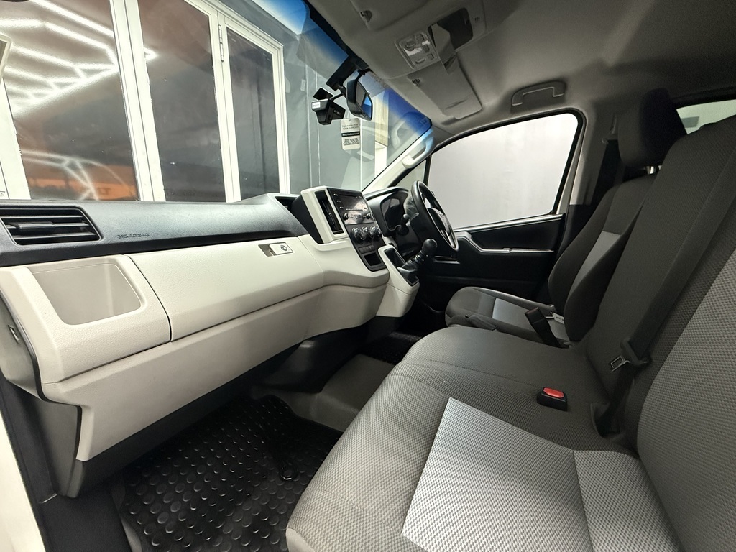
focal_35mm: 14
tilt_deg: -11.7
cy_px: 276
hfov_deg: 102.1
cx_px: 368
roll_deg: -0.3
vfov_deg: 85.7
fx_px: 298
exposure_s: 1/50
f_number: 2.2
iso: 1000
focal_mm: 2.22
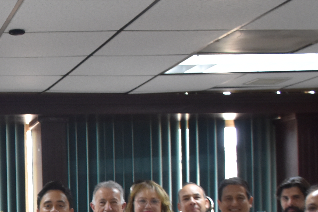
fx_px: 875
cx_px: -82
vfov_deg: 13.4
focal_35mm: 99
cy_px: 262
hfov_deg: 19.2
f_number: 4
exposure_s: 1/60
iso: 1400
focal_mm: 20
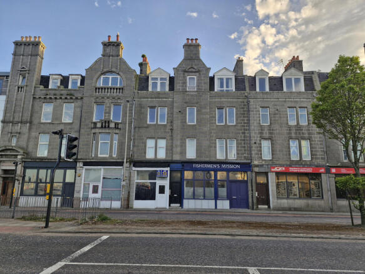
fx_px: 242
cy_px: 137
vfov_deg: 58.9
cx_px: 182
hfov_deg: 73.9
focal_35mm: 23
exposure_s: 1/365
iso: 50
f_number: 1.8
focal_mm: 5.54
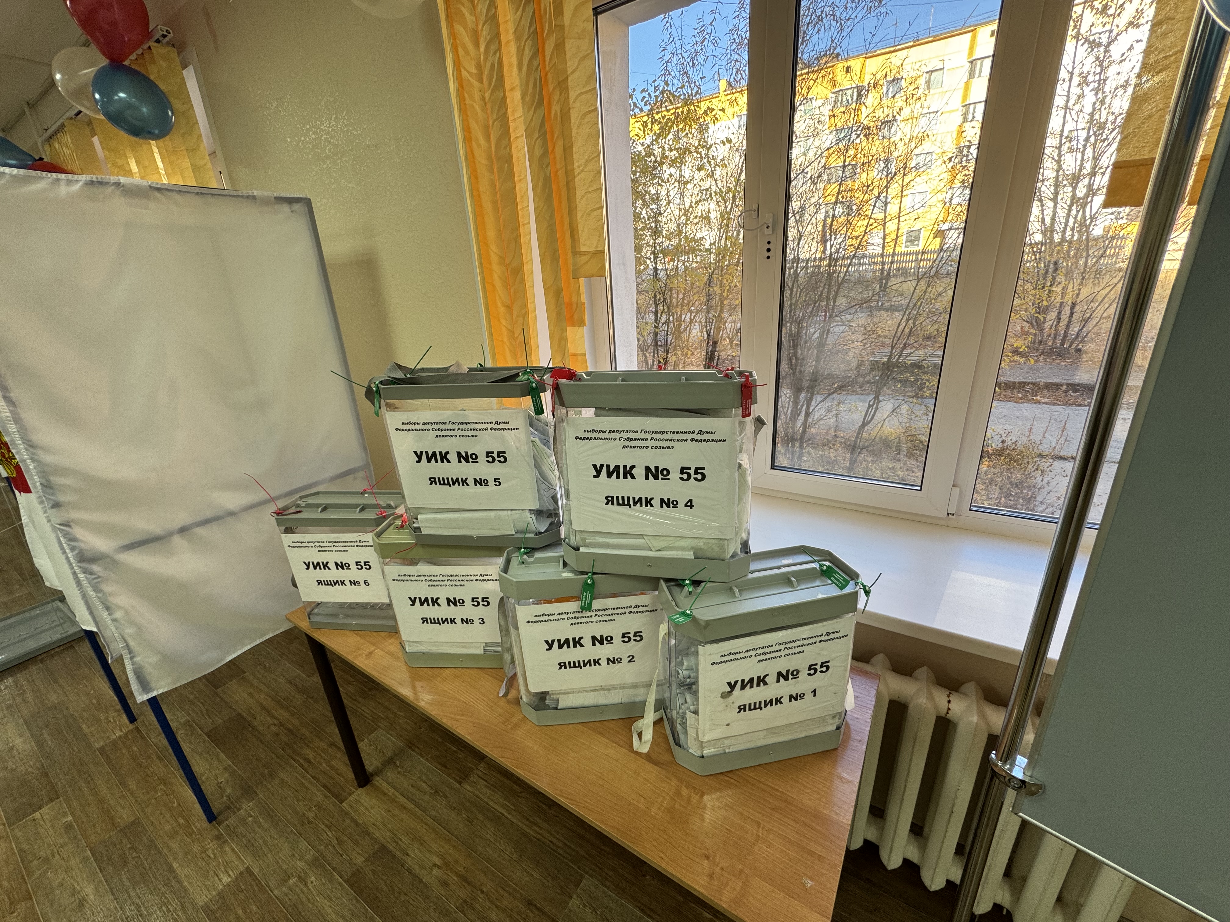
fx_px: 497
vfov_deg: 85.7
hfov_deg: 102.1
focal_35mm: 14
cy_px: 461
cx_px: 615
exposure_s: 1/100
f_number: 2.2
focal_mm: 2.22
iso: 80
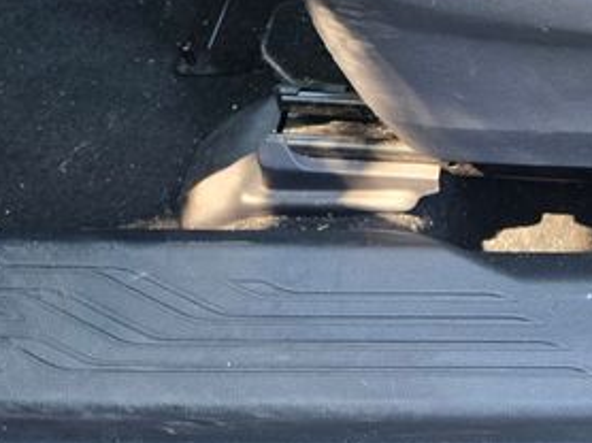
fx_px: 906
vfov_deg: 25.3
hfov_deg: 33.0
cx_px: 603
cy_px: -58
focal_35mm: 53
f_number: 1.8
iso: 200
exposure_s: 1/120
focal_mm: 5.4
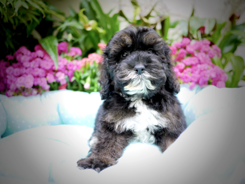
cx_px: 122
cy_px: 92
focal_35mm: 40
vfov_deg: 36.0
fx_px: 283
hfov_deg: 46.8
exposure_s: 1/100
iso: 160
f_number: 1.7
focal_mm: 20
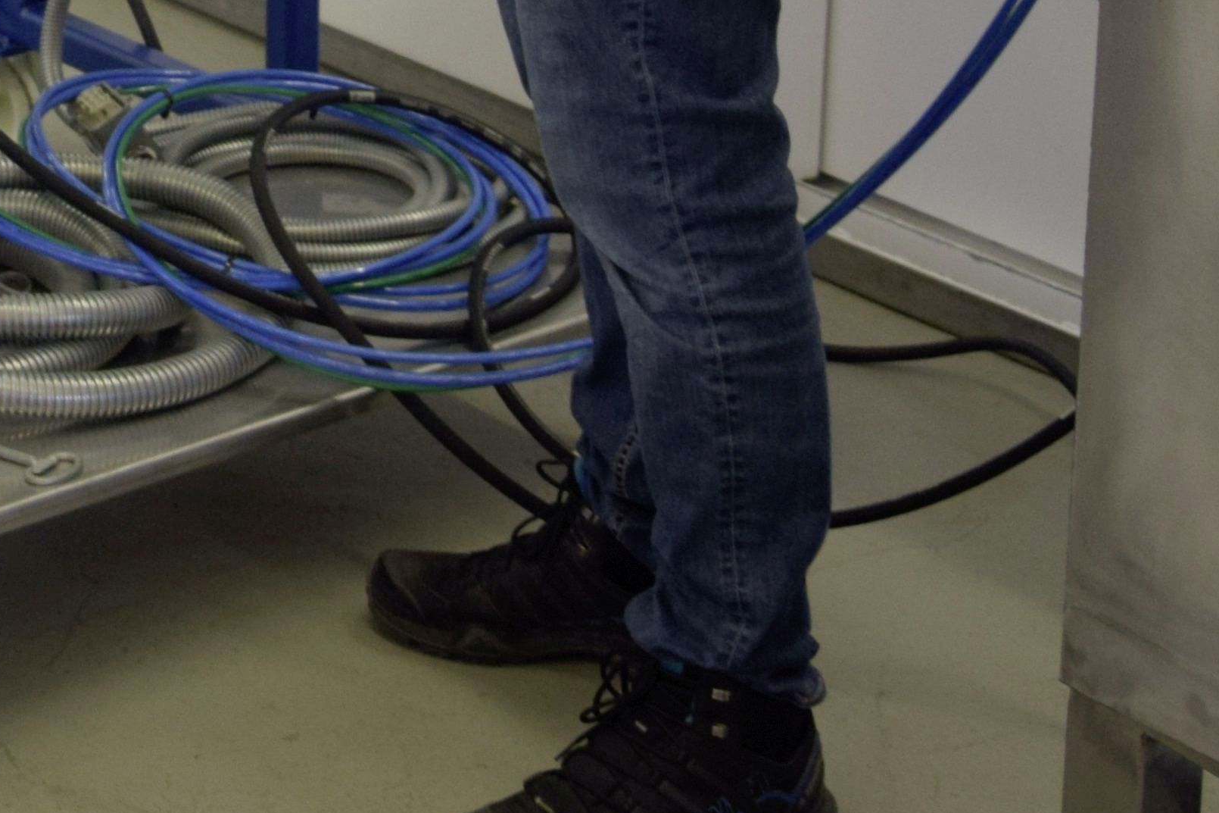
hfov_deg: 16.2
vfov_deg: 10.8
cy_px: -389
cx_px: -114
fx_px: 4164
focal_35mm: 123
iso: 640
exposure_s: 1/60
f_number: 4
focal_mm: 22
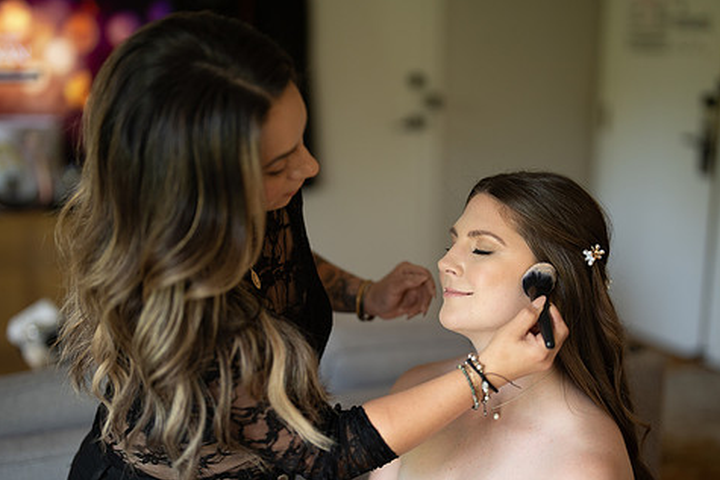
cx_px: 374
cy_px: 288
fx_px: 1220
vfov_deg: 22.2
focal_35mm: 61
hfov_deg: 32.9
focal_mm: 50
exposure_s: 1/320
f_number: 1.3
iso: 400
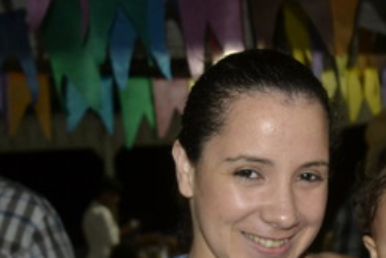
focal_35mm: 67
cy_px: 258
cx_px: 281
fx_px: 719
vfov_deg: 19.7
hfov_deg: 29.7
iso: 1100
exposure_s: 1/60
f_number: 3.8
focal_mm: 22
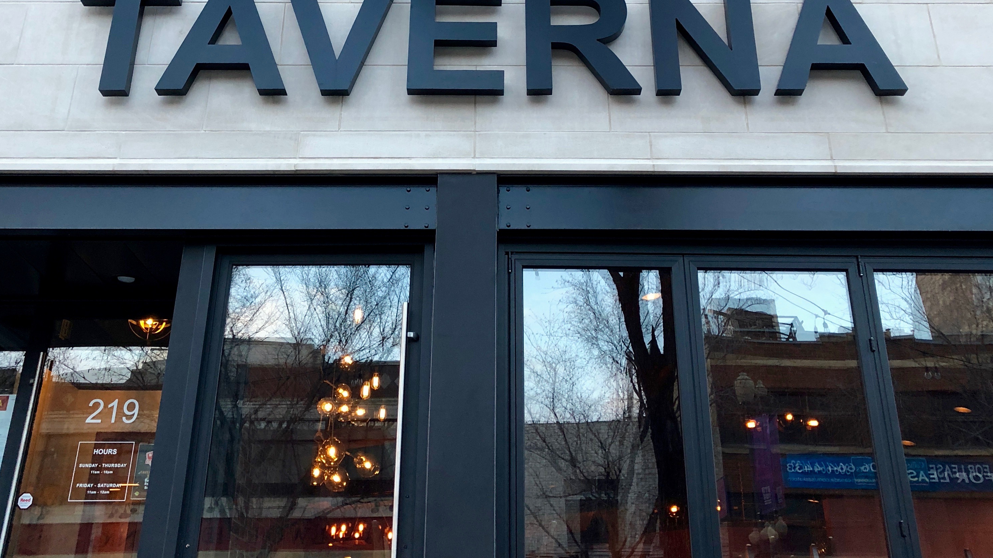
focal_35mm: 43
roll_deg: -0.4
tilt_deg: +28.6
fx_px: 1132
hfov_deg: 47.4
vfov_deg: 26.9
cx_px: 490
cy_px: 79
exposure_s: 1/17
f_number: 1.8
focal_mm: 3.99
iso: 40
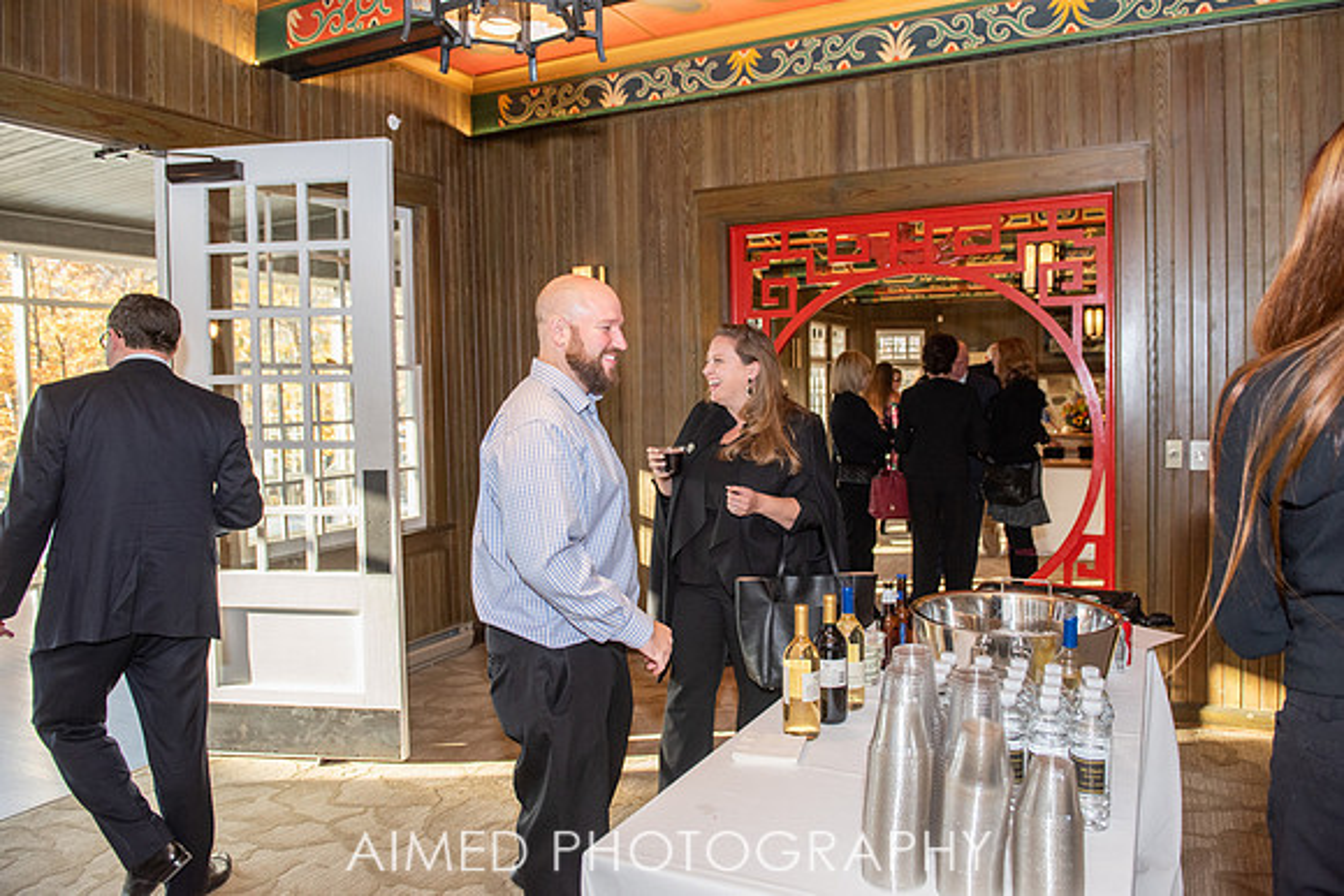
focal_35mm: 25
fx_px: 919
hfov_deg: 72.3
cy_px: 439
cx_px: 687
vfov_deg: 52.0
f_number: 3.5
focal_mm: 24
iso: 800
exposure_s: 1/250
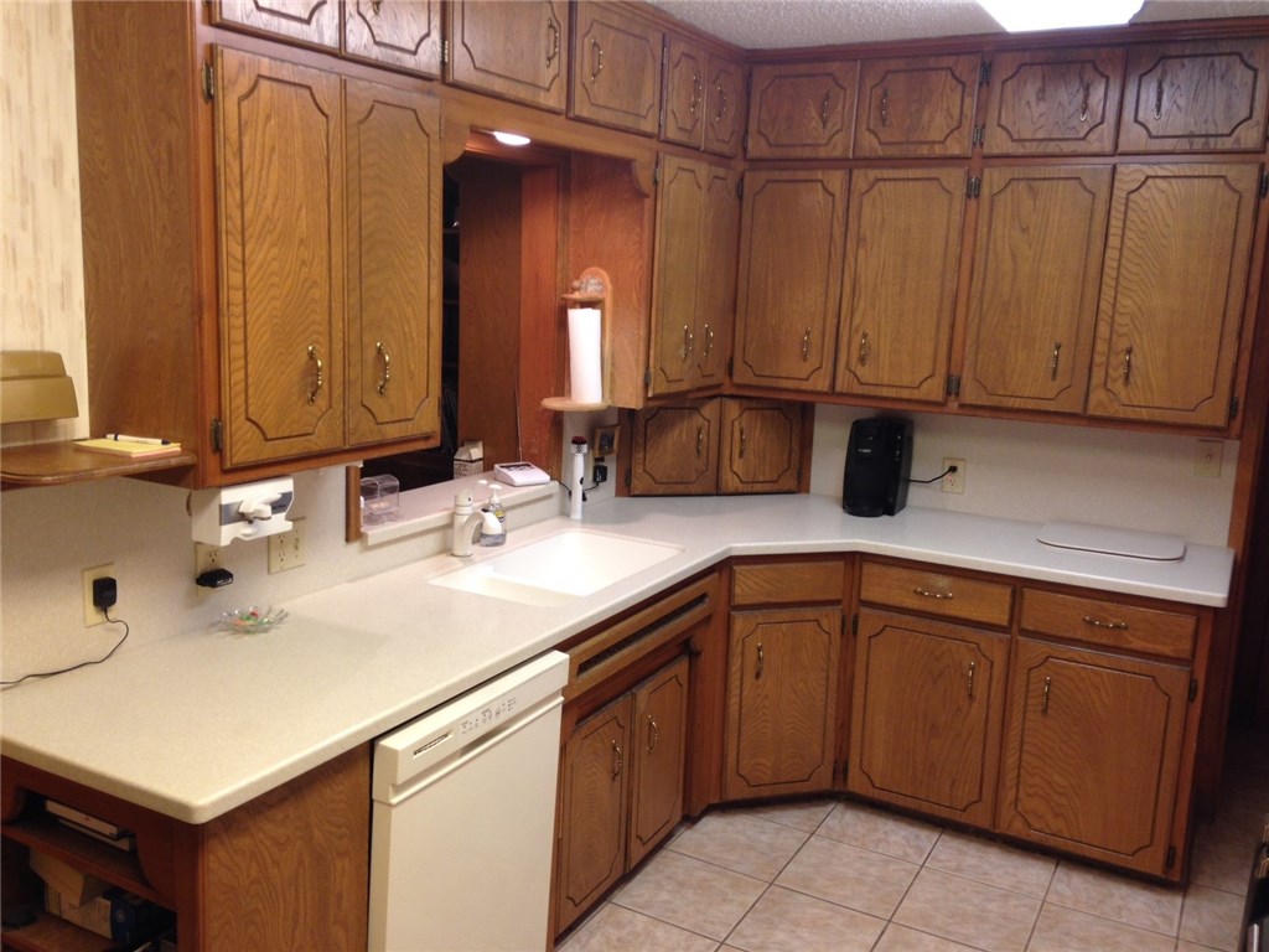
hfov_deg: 55.4
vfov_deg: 42.9
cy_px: 476
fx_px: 1210
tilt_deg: -11.4
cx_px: 634
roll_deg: -2.0
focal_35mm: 33
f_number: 2.4
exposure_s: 1/20
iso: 64
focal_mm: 4.12
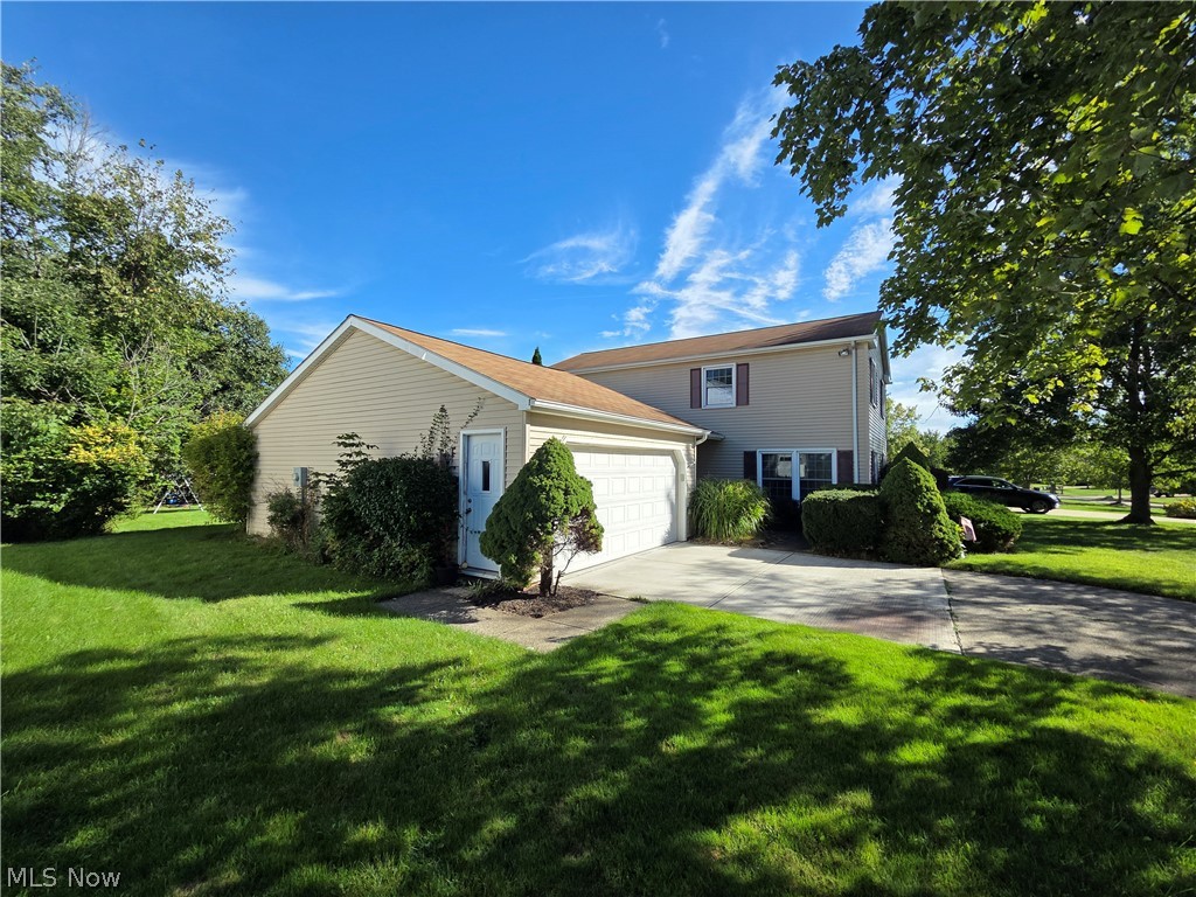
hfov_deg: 106.2
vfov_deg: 89.9
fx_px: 449
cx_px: 598
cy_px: 448
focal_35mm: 13
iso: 50
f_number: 2.2
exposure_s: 1/1542
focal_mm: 2.2
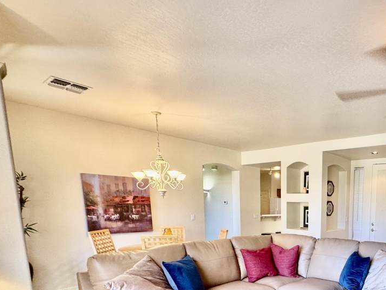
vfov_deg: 50.0
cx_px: 324
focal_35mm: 25
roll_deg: -1.1
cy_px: 250
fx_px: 279
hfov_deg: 61.8
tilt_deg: -8.5
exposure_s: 1/60
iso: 200
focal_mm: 2.22
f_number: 2.2
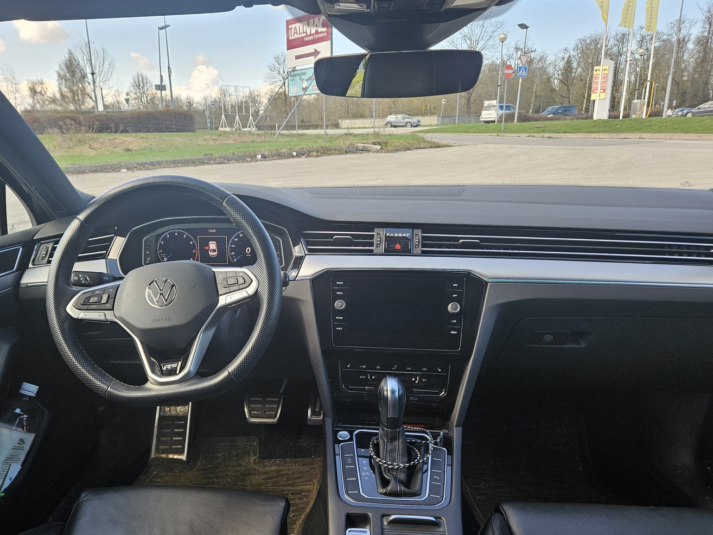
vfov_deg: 49.7
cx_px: 314
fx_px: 577
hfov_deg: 63.2
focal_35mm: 28
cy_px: 298
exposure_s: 1/207
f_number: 1.8
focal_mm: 5.4
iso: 40
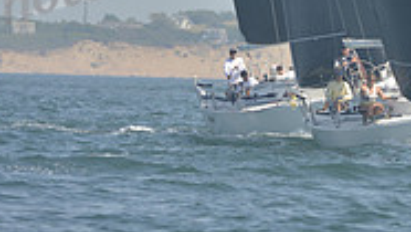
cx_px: 394
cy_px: -396
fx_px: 8551
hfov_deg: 2.8
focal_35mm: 784
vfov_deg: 1.5
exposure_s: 1/1000
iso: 280
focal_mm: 240
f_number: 6.3
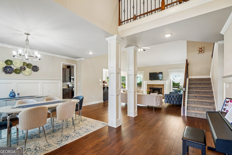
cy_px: 78
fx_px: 103
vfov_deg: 73.7
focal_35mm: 16
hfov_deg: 96.7
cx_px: 116
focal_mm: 16
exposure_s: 1/40
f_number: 5
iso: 50
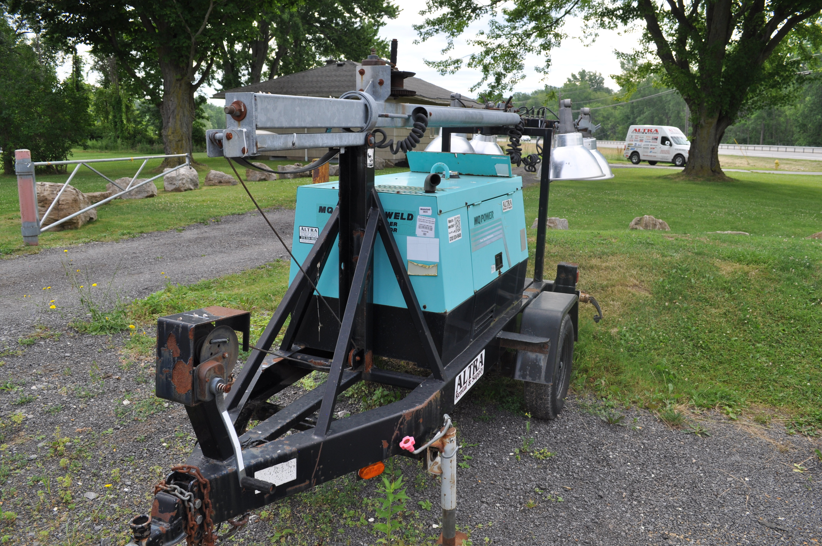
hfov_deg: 67.4
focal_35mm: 27
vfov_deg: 47.8
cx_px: 411
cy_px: 273
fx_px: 616
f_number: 7.1
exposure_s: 1/200
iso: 200
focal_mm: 18
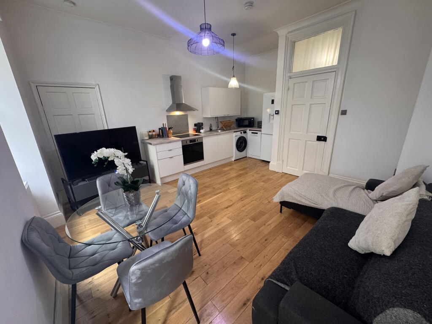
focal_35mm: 14
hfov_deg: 102.1
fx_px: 175
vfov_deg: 85.7
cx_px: 216
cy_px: 162
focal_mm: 2.22
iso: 320
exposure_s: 1/50
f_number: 2.2
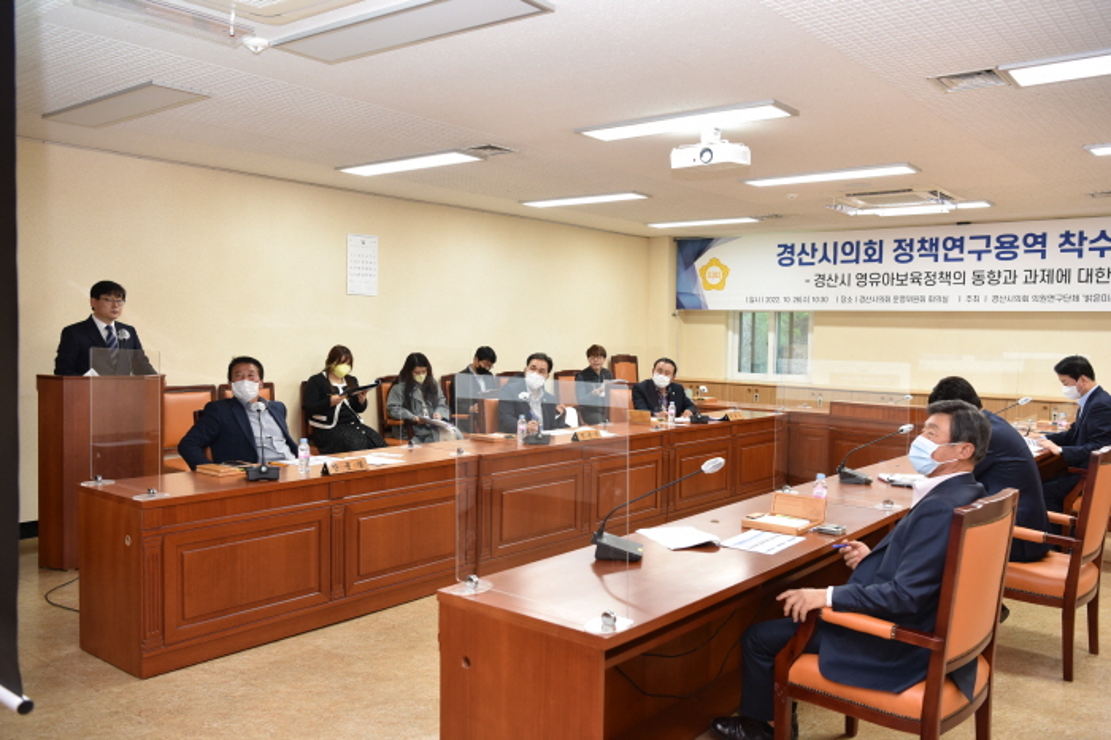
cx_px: 556
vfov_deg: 42.3
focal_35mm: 31
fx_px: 956
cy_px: 370
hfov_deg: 60.3
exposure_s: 1/60
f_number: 4
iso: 800
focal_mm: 31
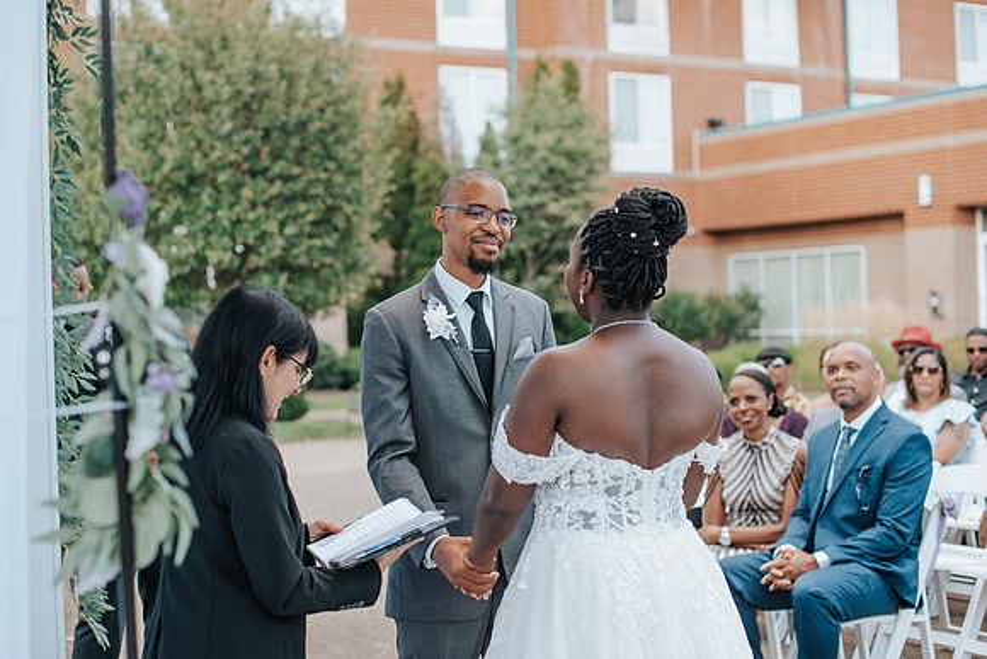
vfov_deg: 24.2
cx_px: 449
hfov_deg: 35.6
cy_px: 300
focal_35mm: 56
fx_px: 1535
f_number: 2.5
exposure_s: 1/500
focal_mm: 50
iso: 200
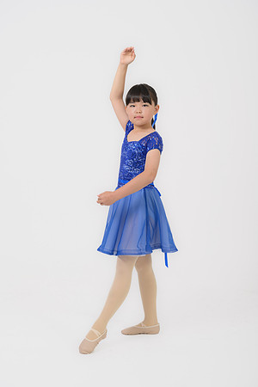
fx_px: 666
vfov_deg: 32.4
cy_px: 194
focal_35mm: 62
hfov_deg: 21.9
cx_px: 129
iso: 100
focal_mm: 62
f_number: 7.1
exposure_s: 1/200
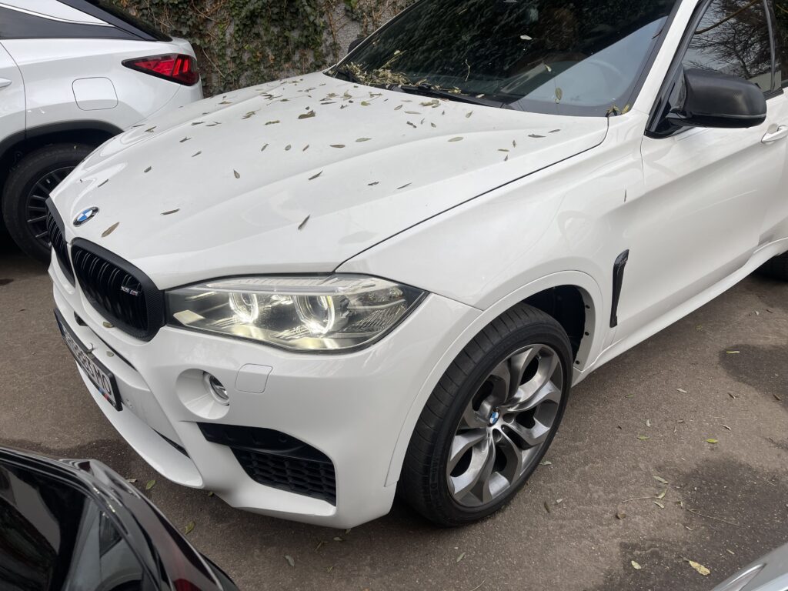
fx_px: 569
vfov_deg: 54.9
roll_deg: +0.0
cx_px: 394
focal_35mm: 25
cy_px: 296
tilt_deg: -25.1
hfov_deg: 69.4
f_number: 1.6
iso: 32
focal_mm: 5.1
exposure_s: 1/173
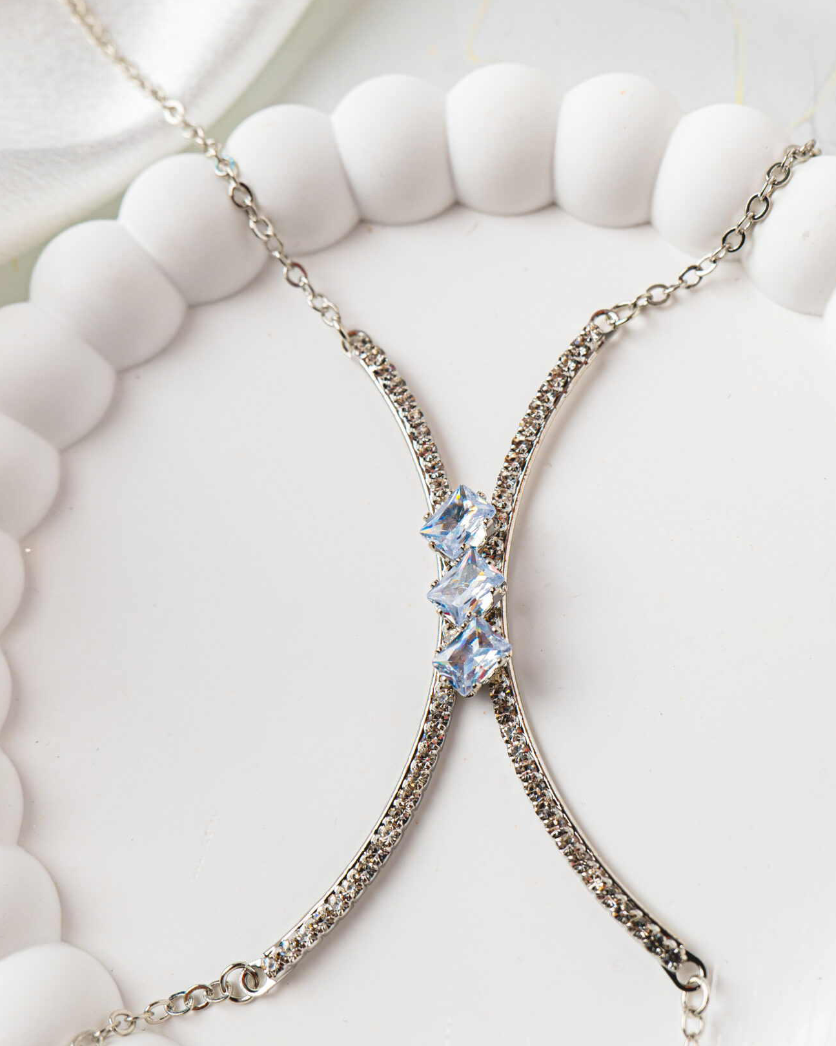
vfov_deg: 40.3
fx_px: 1423
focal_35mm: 46
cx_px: 466
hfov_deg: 32.7
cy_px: 561
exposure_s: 1/160
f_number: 7.1
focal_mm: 31
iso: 400
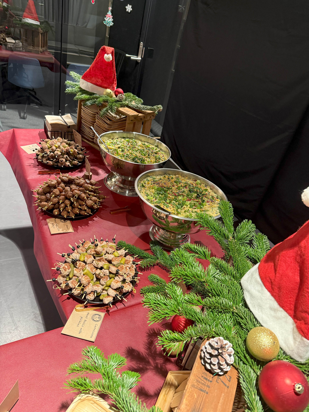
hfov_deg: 56.8
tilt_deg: -32.8
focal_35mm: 24
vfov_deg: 71.6
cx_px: 154
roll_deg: -14.2
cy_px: 206
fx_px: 286
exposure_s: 1/60
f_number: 1.78
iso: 400
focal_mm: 6.76
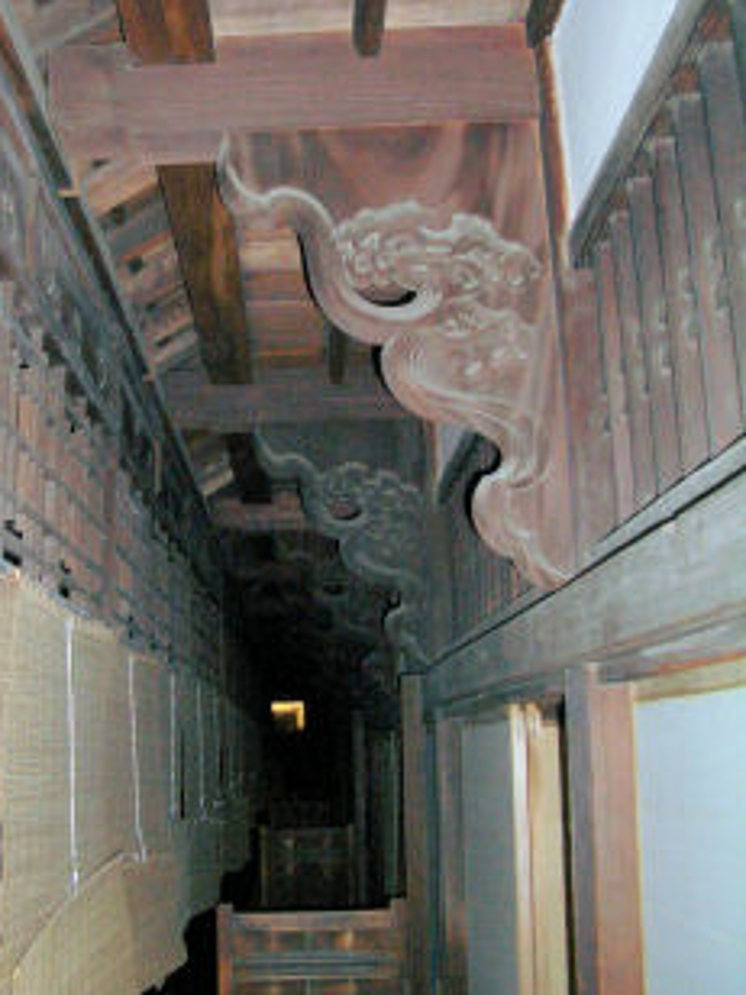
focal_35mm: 48
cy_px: 394
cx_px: 241
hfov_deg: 30.0
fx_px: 1379
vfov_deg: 39.5
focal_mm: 5.8
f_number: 2.6
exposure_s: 1/60
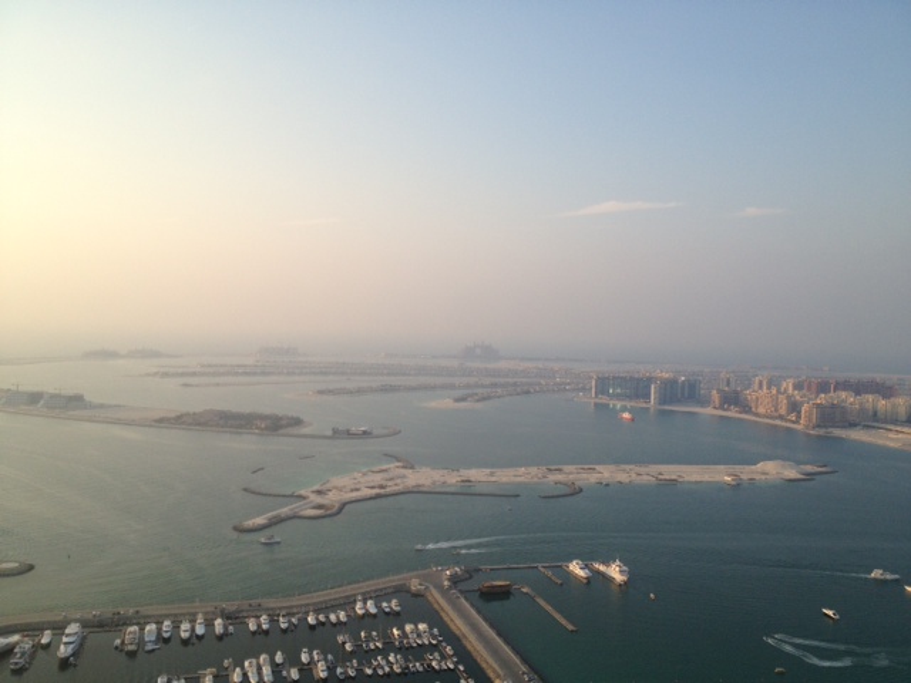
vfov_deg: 40.7
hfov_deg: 52.6
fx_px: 921
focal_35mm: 35
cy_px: 342
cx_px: 456
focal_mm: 4.28
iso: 50
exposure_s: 1/968
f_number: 2.4
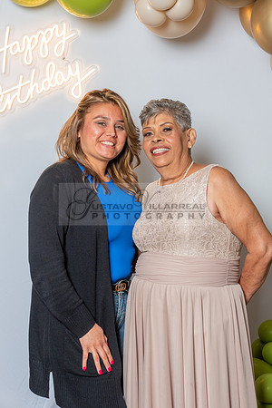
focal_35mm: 82
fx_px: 926
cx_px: 144
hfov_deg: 16.7
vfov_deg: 24.9
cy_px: 195
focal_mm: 50
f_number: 5.6
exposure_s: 1/160
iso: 200
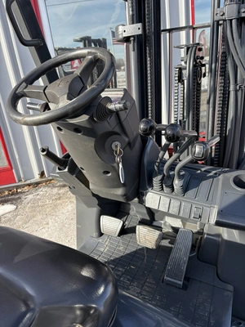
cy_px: 164
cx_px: 122
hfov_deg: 53.1
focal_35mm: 26
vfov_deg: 67.3
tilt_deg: -19.4
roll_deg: +7.9
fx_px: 245
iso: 50
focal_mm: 5.96
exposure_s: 1/873
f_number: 1.6
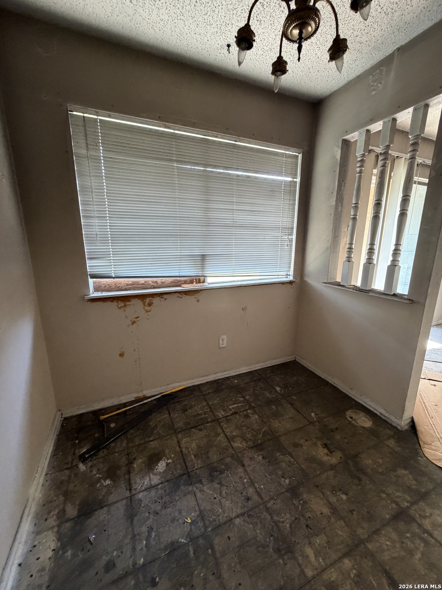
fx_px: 238
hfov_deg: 85.7
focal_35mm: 14
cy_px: 295
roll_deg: -1.3
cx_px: 221
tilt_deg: -11.7
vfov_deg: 102.1
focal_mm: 2.22
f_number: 2.2
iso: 400
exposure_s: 1/60
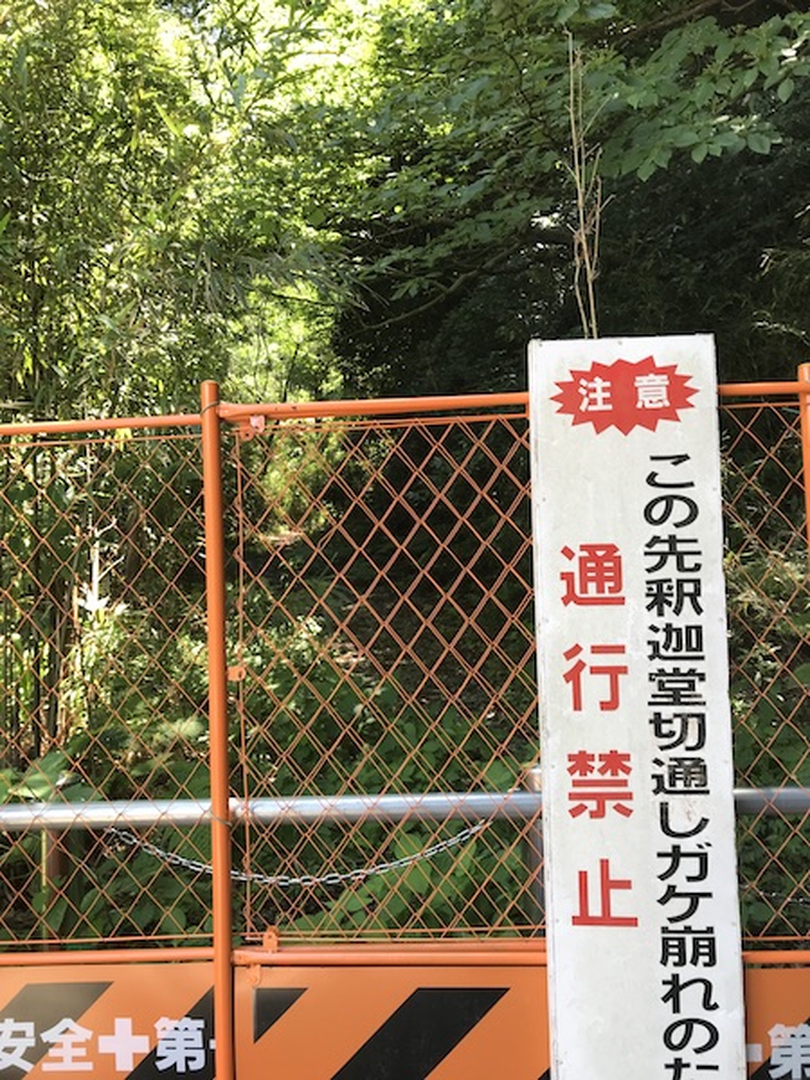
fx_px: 874
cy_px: 540
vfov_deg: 63.4
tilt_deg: +2.6
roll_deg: +1.8
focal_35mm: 28
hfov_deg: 49.7
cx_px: 405
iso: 25
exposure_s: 1/120
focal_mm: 3.99
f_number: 1.8
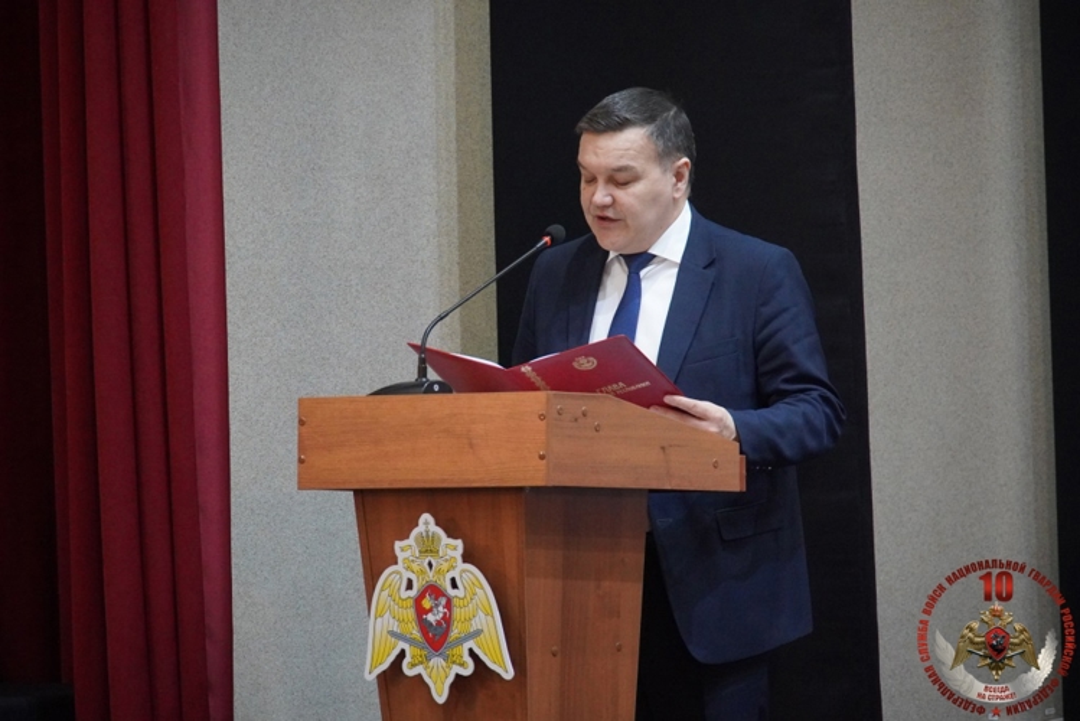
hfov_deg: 10.2
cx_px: 540
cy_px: 360
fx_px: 6077
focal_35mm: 202
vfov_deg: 6.8
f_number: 5.6
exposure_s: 1/60
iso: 6400
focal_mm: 135
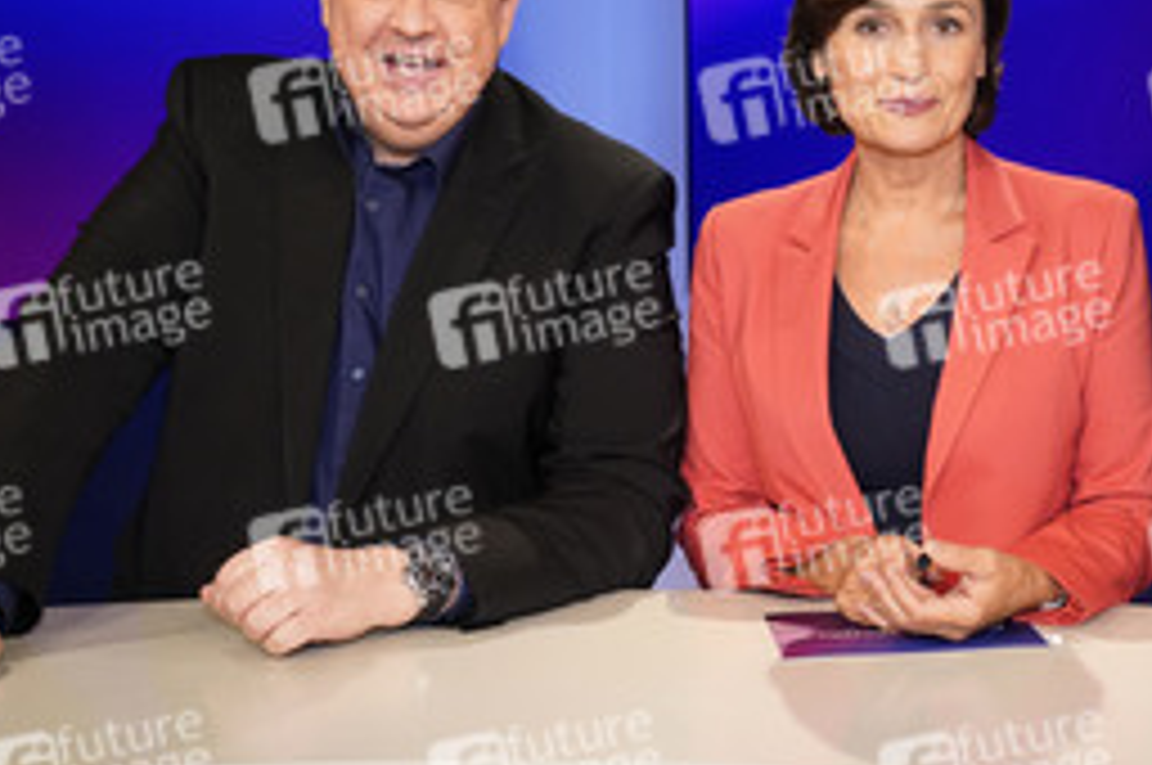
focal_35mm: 60
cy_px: 202
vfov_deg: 22.4
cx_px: 875
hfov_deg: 32.7
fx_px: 1918
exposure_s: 1/125
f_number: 5
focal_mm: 34
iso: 2000
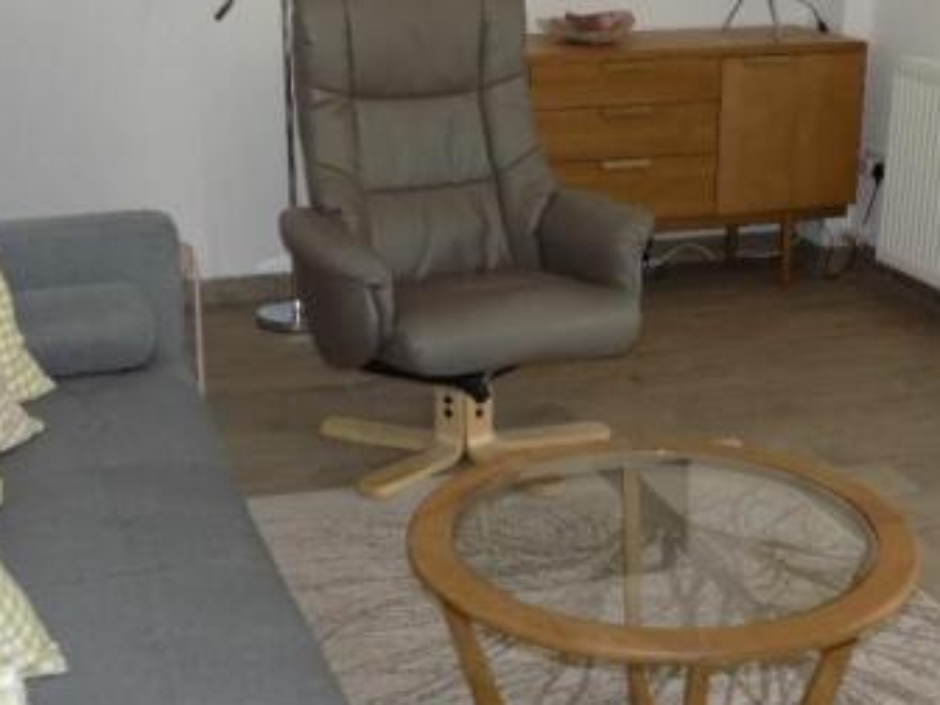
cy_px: 320
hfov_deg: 32.7
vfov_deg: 24.8
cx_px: 485
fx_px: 1602
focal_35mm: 59
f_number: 3.4
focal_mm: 6.1
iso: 200
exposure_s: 1/30
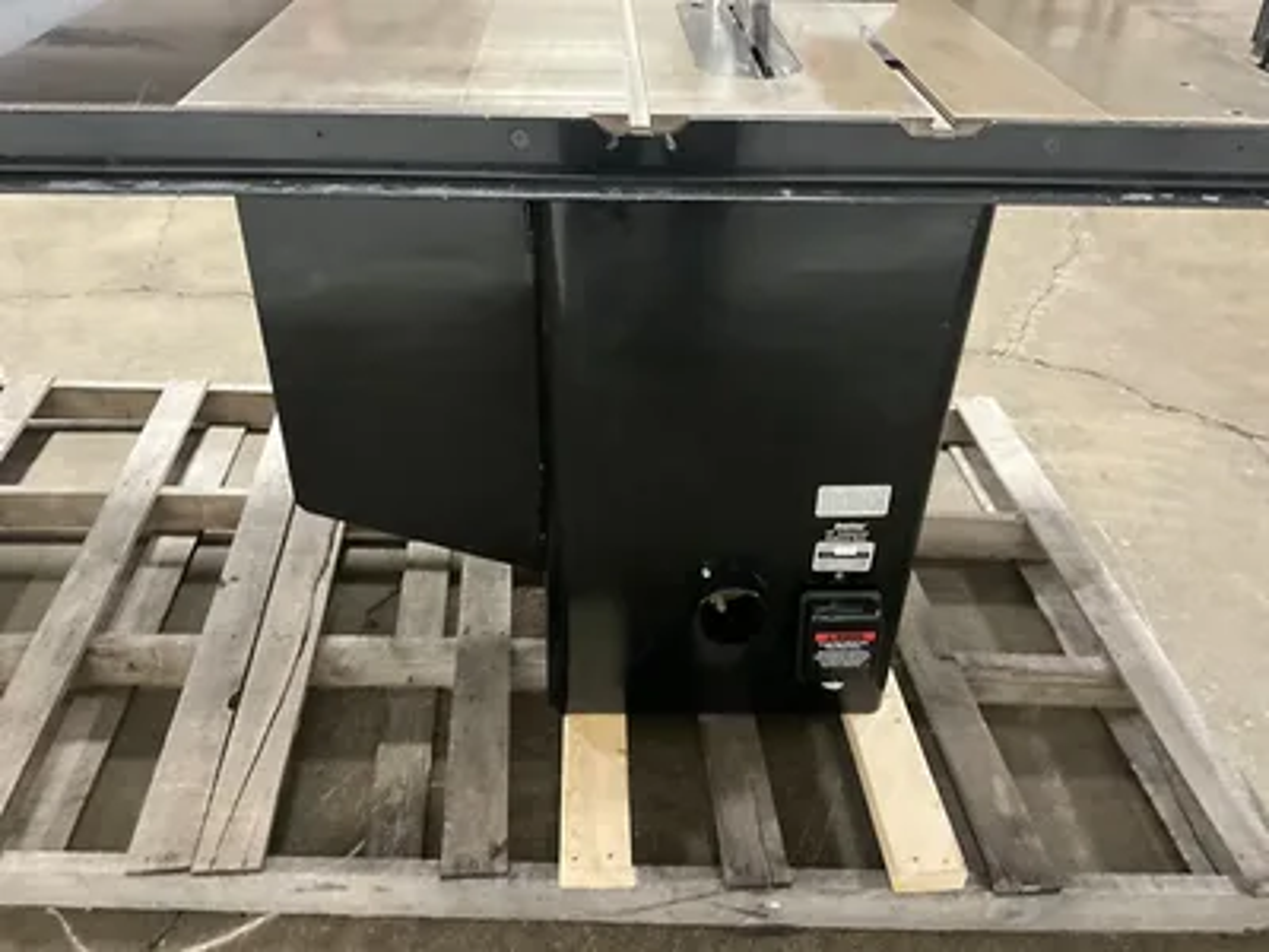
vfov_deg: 48.2
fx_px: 1063
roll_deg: -0.2
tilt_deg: -35.2
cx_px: 634
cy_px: 476
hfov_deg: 61.7
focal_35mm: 29
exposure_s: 1/30
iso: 400
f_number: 1.8
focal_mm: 3
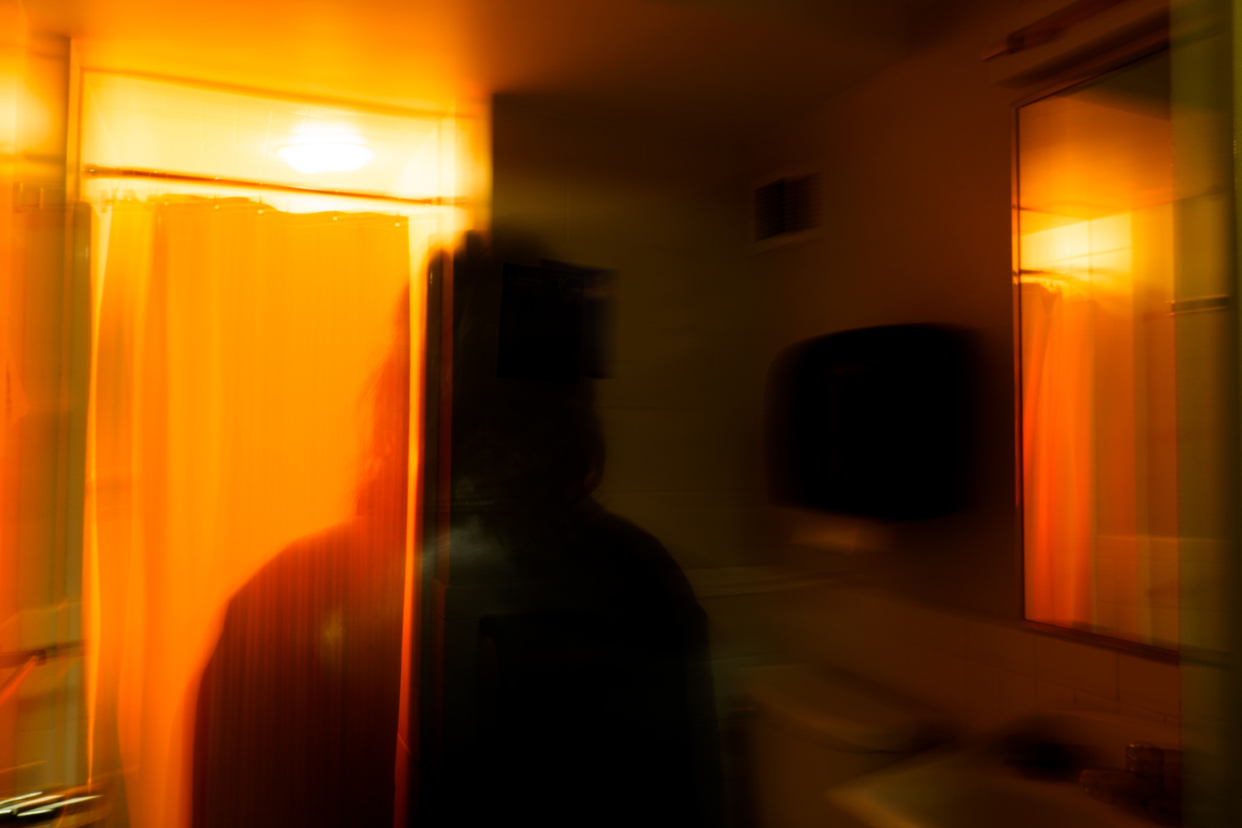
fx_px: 931
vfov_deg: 47.9
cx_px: 621
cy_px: 414
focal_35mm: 27
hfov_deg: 67.4
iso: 100
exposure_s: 1.6
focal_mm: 18
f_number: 13
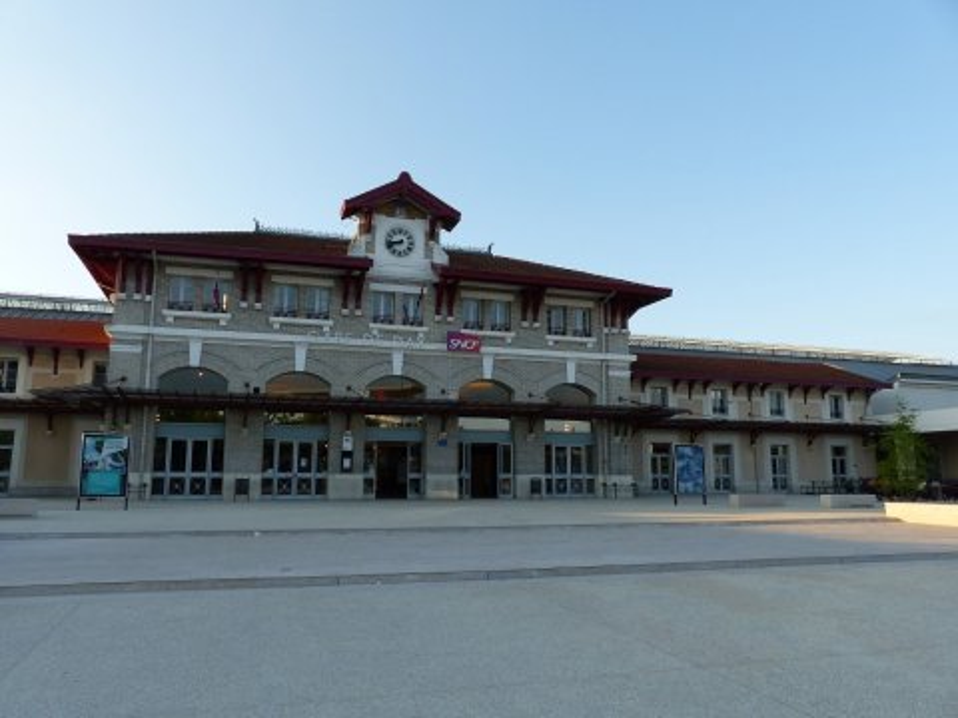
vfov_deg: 53.1
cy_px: 359
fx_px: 720
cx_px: 479
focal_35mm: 26
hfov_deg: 67.3
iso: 100
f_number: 4
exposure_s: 1/250
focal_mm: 4.5
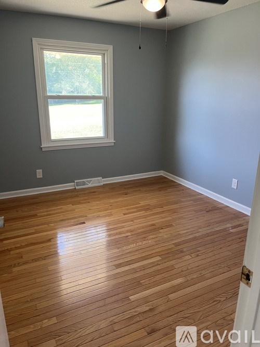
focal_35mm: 26
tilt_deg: -16.3
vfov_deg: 67.3
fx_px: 260
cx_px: 130
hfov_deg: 53.0
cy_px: 174
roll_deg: +0.1
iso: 100
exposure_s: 1/60
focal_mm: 5.1
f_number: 1.6
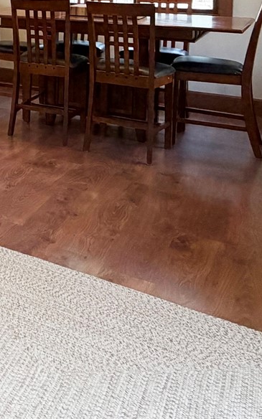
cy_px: -16
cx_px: -230
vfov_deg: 34.7
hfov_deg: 18.5
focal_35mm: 52
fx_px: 594
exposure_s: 1/120
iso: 200
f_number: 2.2
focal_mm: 2.22
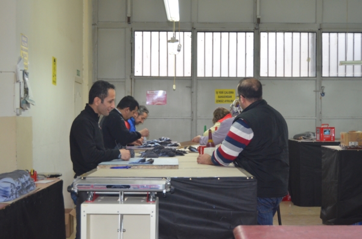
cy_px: 120
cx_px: 181
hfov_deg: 35.1
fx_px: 572
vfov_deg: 23.7
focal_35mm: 57
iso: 1600
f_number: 4.8
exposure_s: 1/60
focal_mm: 38
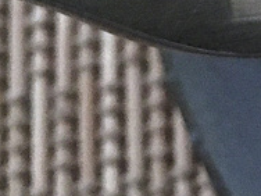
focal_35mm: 158
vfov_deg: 8.9
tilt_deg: -67.3
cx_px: 641
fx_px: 1191
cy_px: -177
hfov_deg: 10.6
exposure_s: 1/15
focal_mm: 4.15
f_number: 2.2
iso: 400
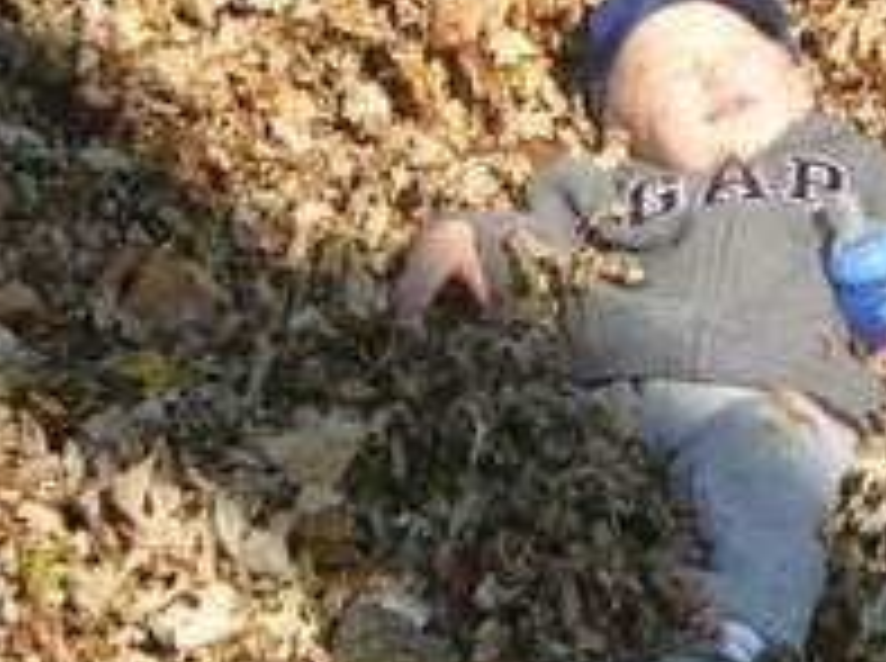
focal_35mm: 98
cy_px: 32
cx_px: 67
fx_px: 2504
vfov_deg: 14.8
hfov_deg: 19.6
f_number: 3
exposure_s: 1/513
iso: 50
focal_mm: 6.6
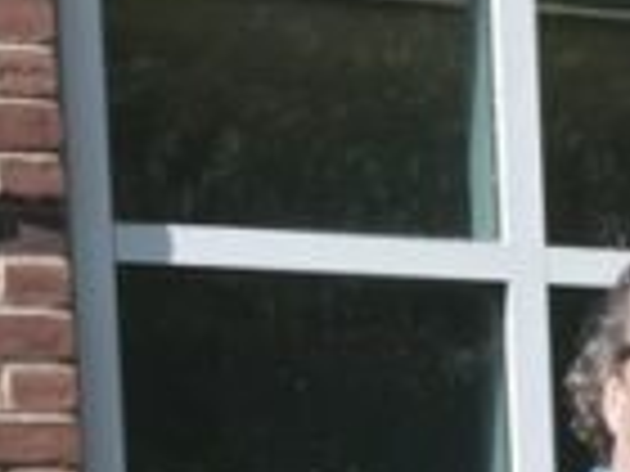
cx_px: 2002
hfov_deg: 7.5
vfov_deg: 6.2
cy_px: 1241
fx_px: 4095
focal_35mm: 225
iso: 250
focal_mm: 21.2
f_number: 7.1
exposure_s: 1/500
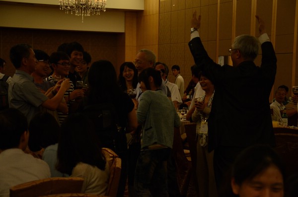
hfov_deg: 22.0
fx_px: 768
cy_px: 98
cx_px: 149
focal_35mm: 93
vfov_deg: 14.6
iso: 1600
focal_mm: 62
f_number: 5.3
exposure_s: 1/100
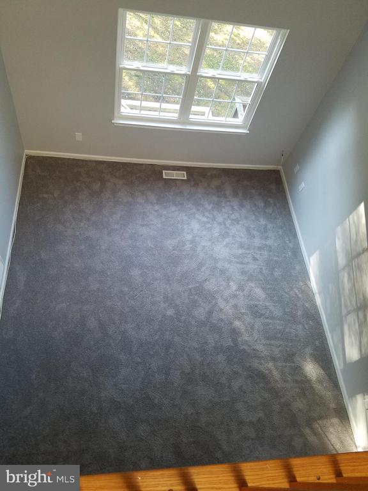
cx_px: 184
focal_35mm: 26
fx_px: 369
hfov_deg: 53.1
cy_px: 246
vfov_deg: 67.3
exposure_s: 1/60
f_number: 1.7
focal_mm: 4.2
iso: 200
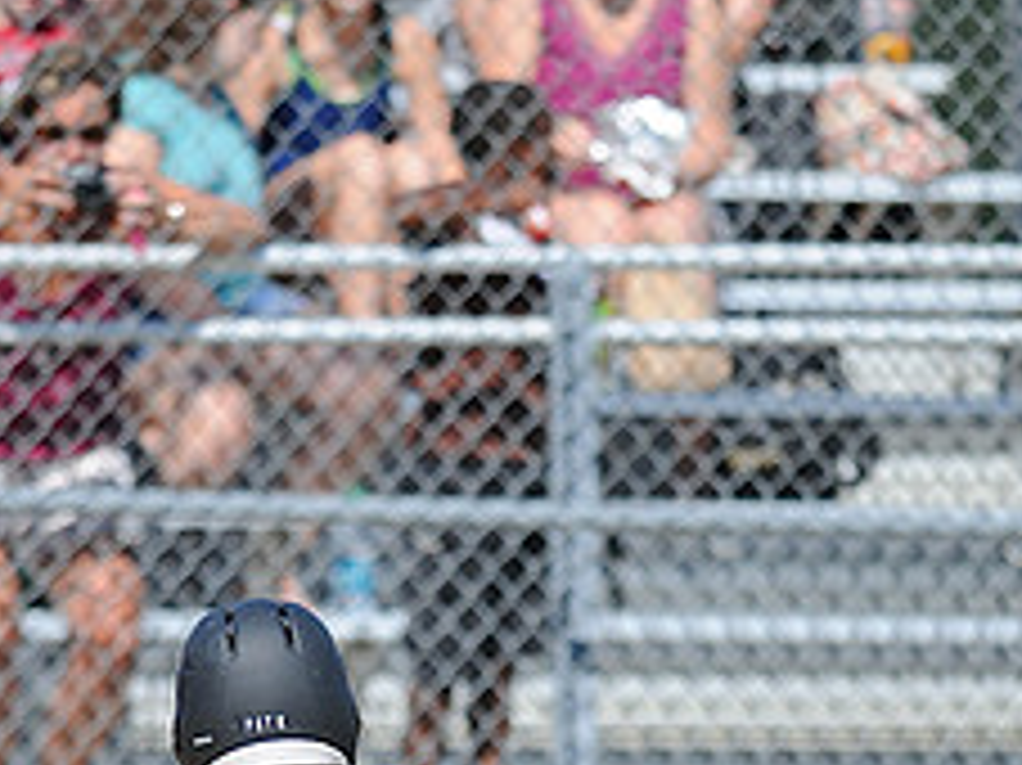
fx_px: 25289
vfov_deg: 1.7
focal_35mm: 857
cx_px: 380
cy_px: 1004
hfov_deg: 2.3
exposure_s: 1/1600
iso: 200
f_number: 4
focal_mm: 300
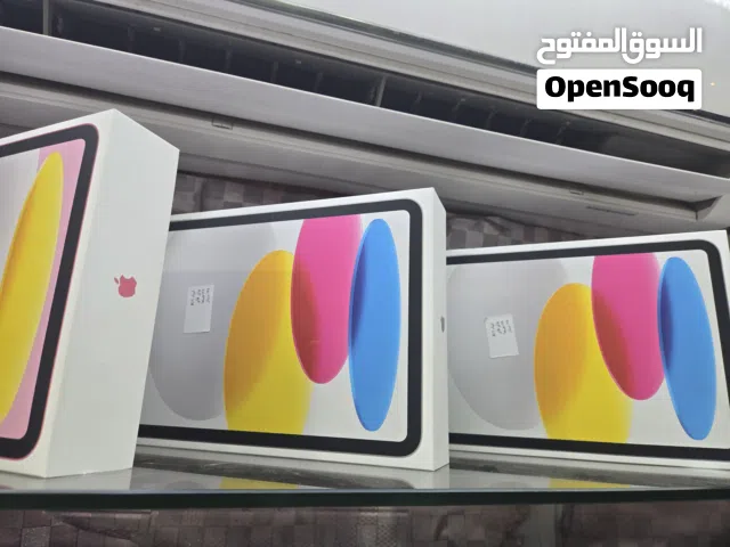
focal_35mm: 23
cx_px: 365
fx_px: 485
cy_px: 274
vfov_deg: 58.9
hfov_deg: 73.9
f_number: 1.8
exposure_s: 1/607
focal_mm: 5.4
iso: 80
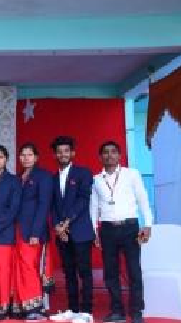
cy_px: 202
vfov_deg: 29.7
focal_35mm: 71
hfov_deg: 15.1
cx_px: -126
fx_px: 608
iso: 400
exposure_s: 1/250
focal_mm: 23
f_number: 4
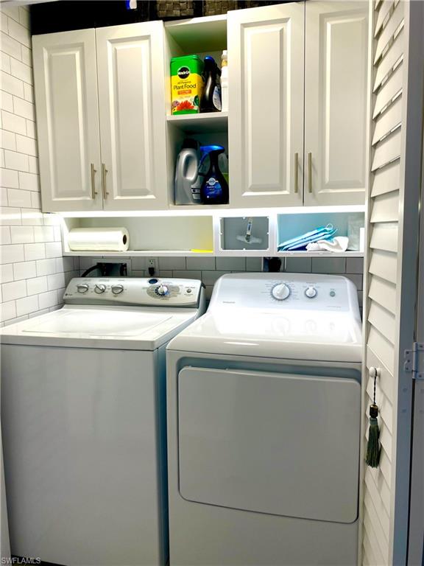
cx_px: 212
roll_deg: +2.0
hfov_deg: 53.1
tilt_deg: -6.3
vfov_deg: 67.3
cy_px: 283
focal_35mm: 26
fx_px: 425
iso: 40
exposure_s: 1/120
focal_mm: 4.25
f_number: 1.8
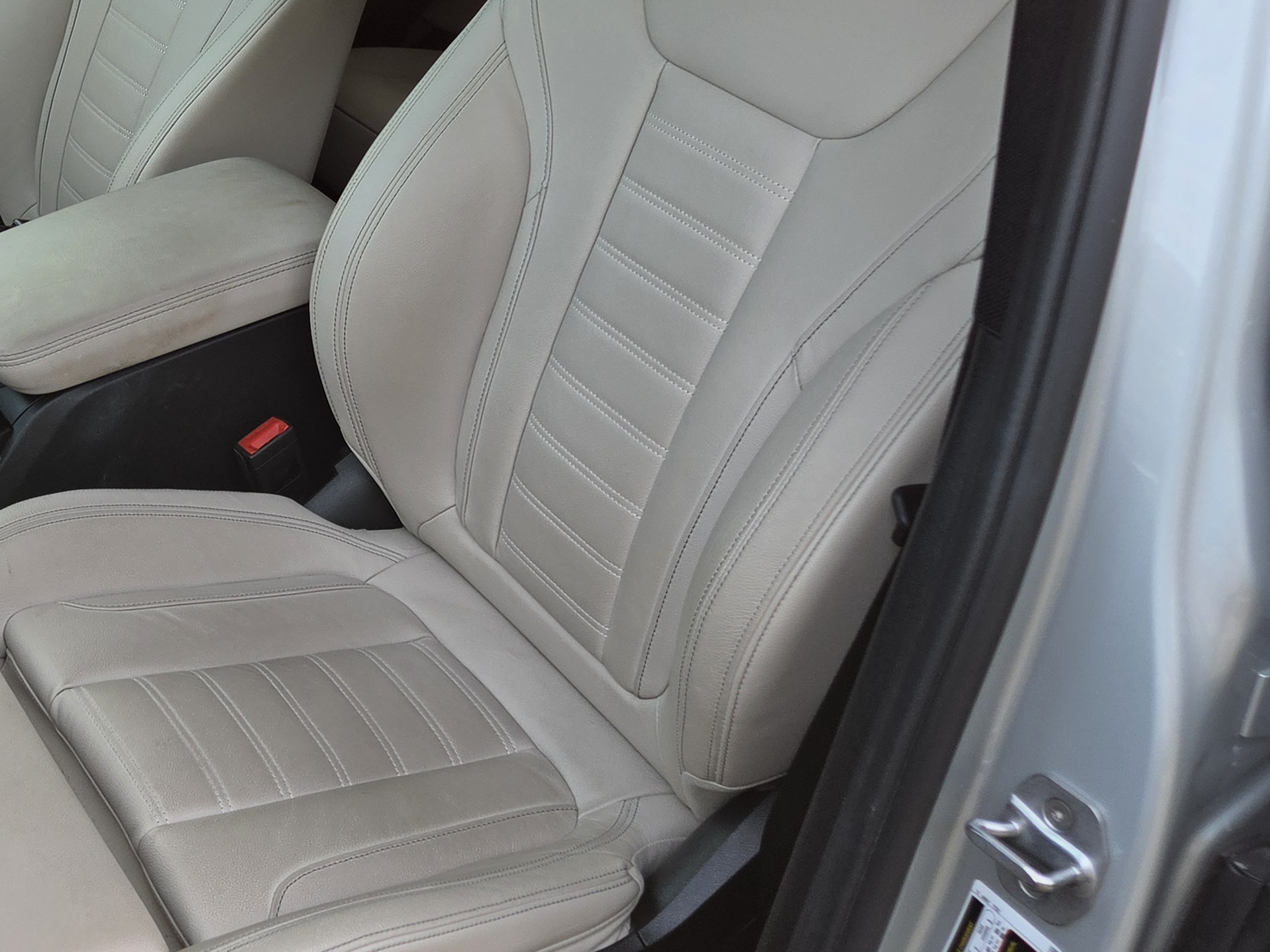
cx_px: 173
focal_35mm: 48
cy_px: 177
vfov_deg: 29.5
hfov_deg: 37.5
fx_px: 1761
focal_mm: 5.4
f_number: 1.8
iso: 64
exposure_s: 1/180
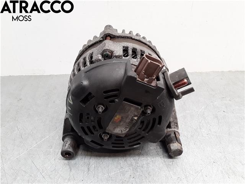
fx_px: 198
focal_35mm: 28
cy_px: 92
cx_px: 122
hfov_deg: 63.4
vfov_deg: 49.7
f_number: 1.9
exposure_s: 1/50
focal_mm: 2.91
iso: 80
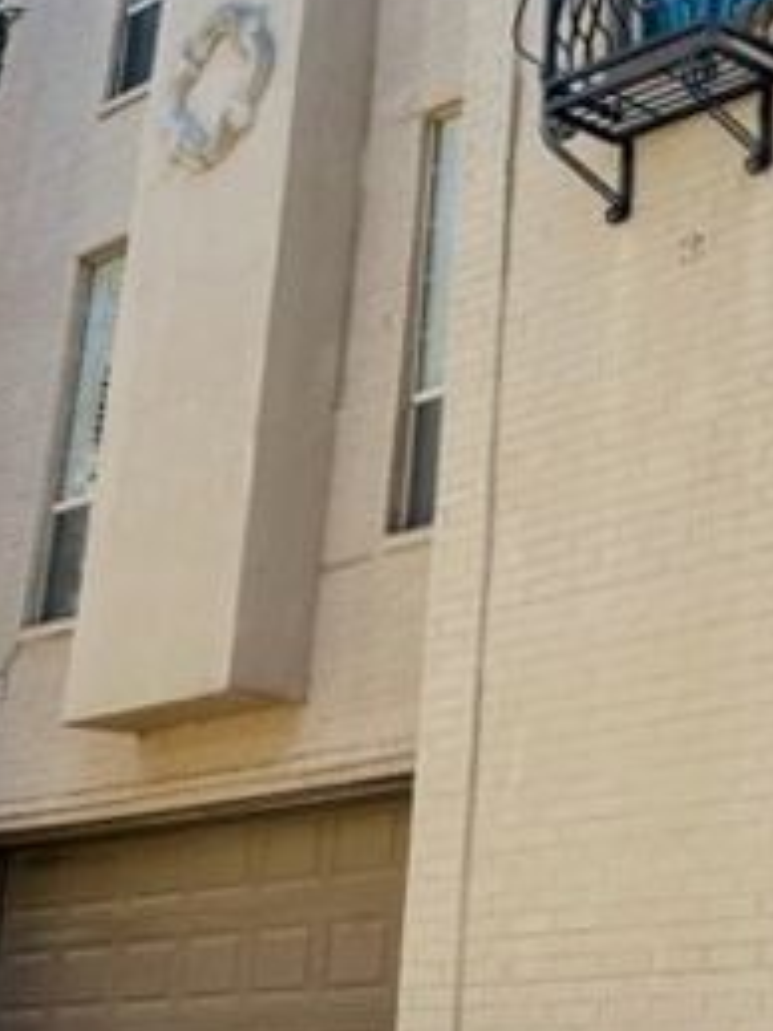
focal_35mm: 67
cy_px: 181
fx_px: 1997
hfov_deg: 20.8
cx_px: 853
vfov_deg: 28.3
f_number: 1.5
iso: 50
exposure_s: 1/2353
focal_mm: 5.7
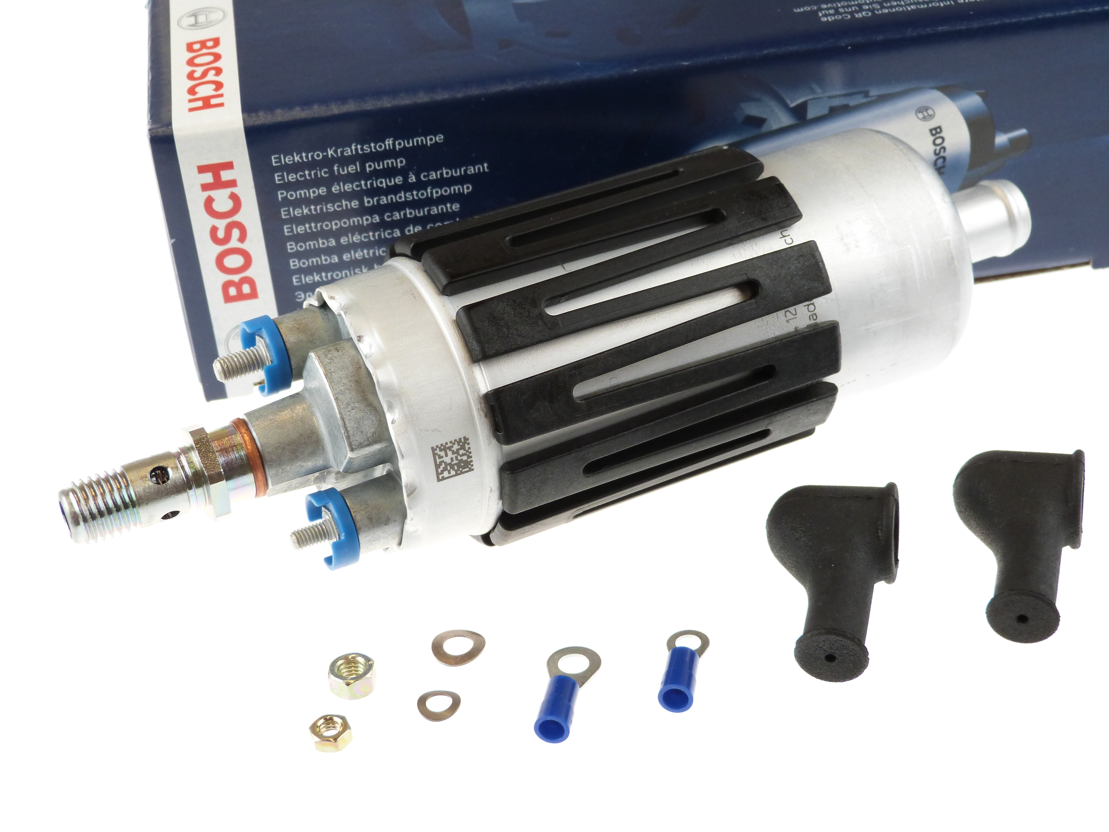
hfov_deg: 33.2
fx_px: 1858
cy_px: 416
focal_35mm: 58
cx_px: 554
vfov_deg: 25.2
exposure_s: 1/125
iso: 200
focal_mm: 10.5
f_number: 3.2
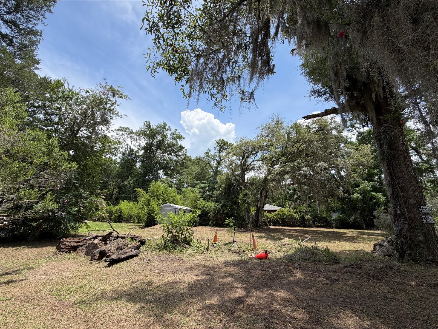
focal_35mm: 14
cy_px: 164
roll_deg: -1.6
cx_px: 219
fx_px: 177
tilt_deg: +16.3
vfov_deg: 85.7
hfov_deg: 102.1
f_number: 2.2
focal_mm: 2.22
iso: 32
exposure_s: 1/770
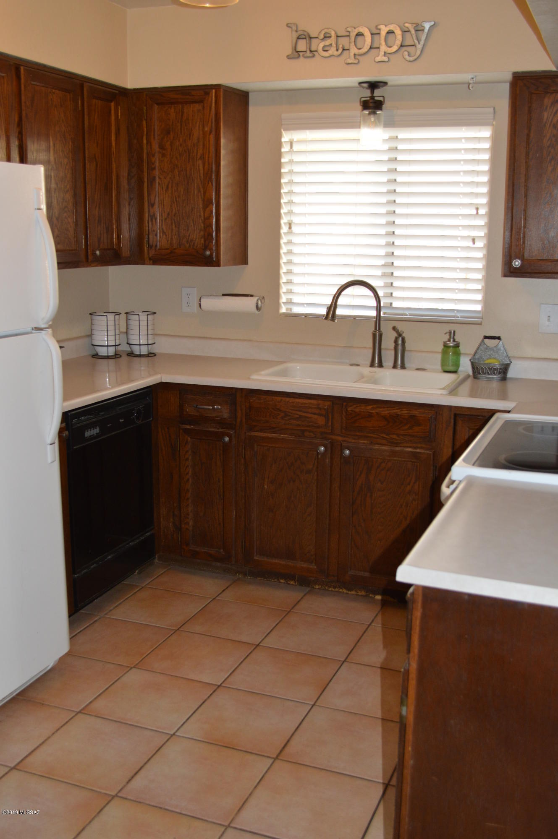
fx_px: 839
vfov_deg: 53.2
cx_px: 279
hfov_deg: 36.8
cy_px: 420
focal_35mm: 36
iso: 560
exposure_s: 1/60
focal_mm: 24
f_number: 4
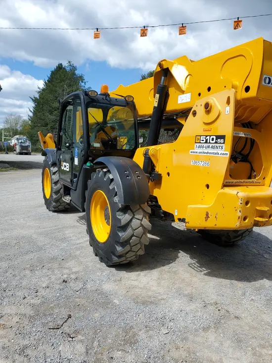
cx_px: 136
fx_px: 272
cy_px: 182
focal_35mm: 26
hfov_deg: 53.1
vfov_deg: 67.3
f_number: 2.4
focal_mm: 4.3
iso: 50
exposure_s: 1/1199
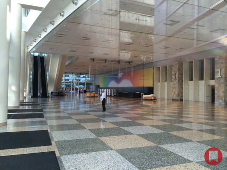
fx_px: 197
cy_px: 85
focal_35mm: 30
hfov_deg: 60.0
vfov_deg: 46.8
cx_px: 114
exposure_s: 1/40
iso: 40
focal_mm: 4.12
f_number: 2.2
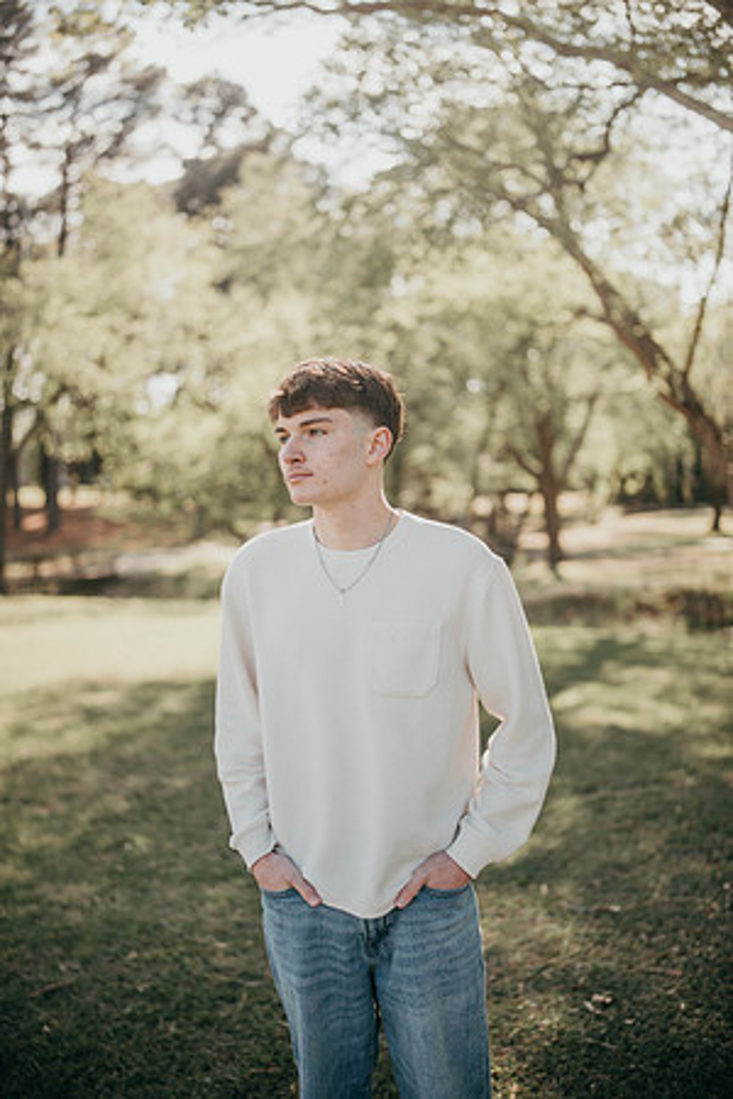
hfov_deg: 37.9
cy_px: 550
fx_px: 1069
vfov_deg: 54.4
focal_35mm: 35
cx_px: 366
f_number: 1.4
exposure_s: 1/1600
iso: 64
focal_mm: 35
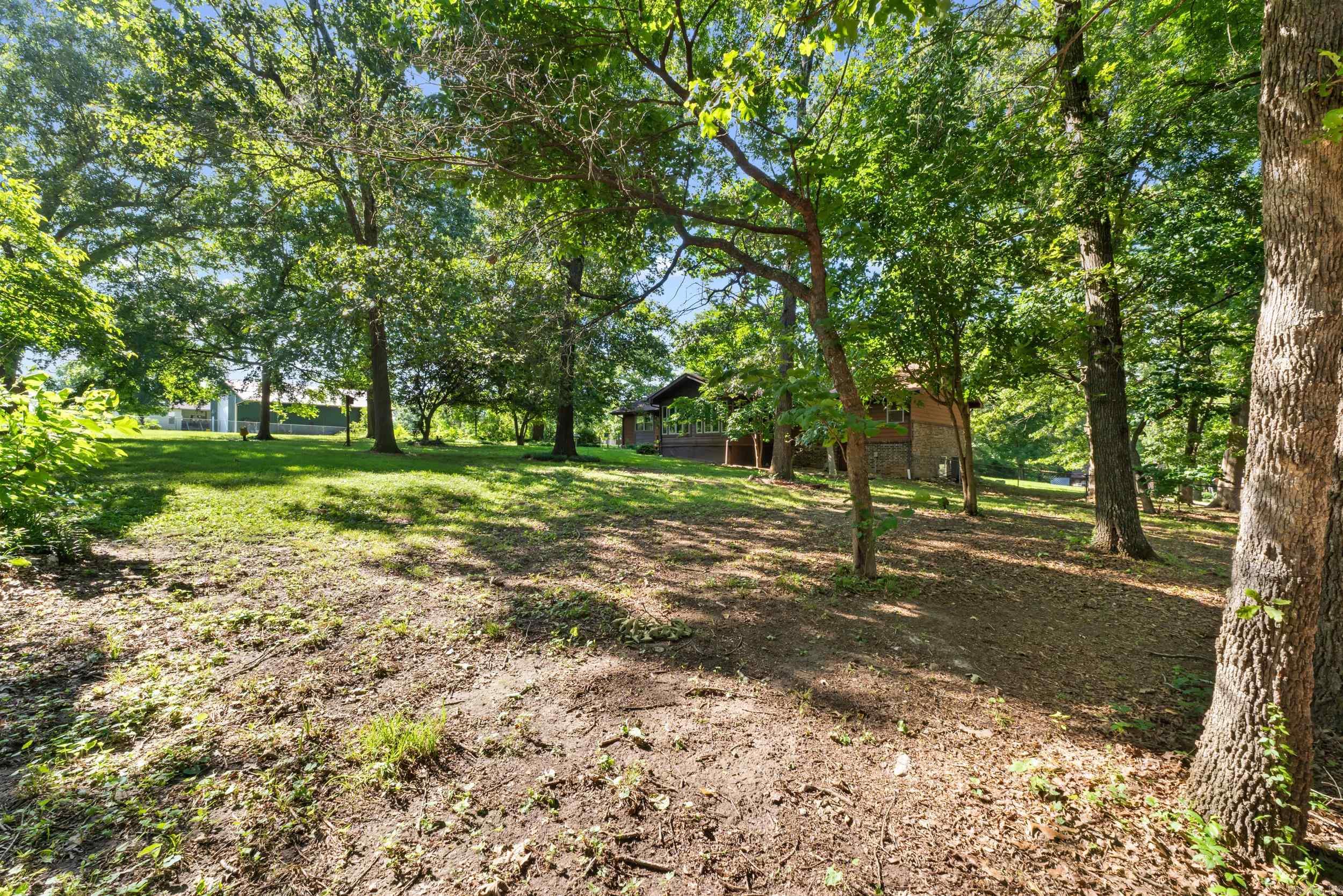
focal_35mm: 15
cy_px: 448
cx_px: 672
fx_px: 560
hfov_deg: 100.4
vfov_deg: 77.3
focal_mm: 10
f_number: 9
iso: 200
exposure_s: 1/15
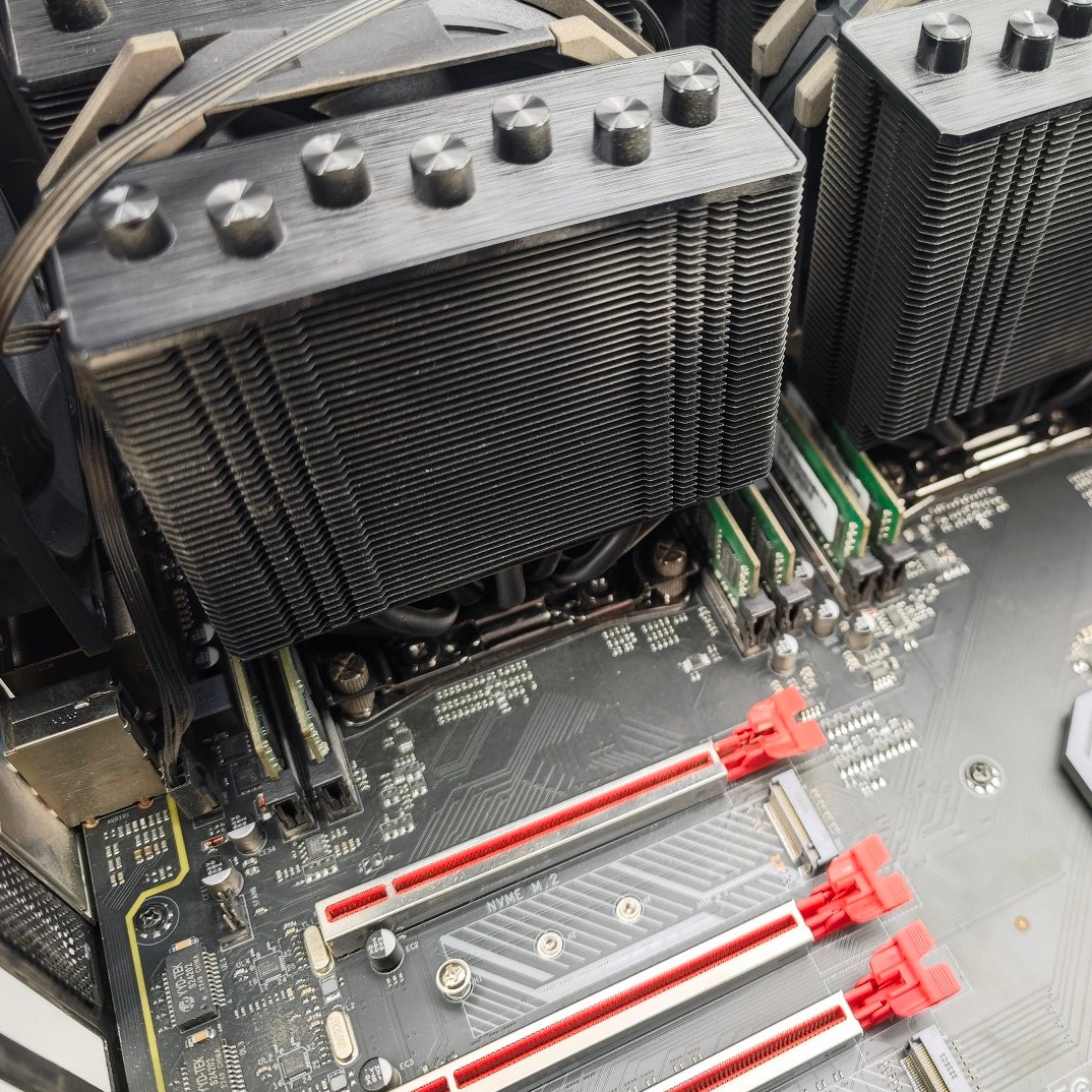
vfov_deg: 52.4
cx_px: 770
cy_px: 490
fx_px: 1106
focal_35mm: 31
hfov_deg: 51.1
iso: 640
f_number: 2
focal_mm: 8.72
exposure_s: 1/31.8
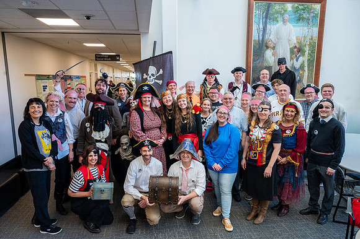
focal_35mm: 27
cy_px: 120
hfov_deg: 68.1
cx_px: 176
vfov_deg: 48.4
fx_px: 266
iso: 2000
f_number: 7.1
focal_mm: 26
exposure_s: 1/125
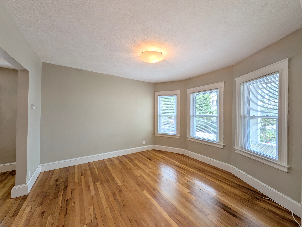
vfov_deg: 94.6
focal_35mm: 12
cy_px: 114
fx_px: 105
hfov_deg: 110.5
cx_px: 151
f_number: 1.95
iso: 54
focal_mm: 2.23
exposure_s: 1/120
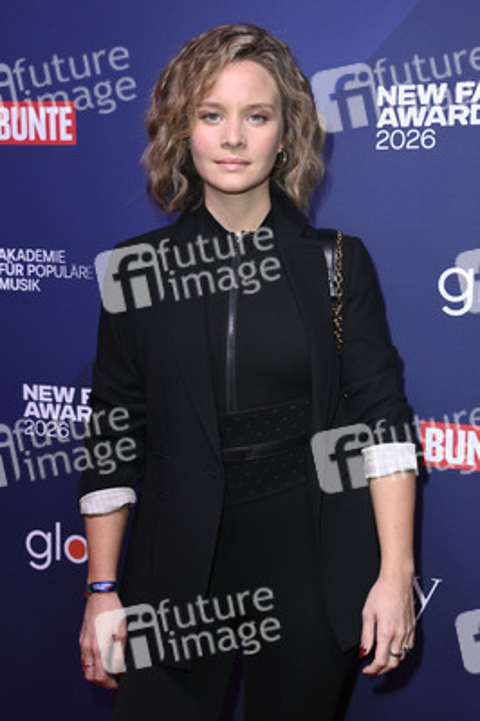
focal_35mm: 55
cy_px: 360
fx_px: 1102
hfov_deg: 24.6
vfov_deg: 36.3
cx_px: 240
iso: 800
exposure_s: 1/250
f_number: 5.6
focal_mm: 55
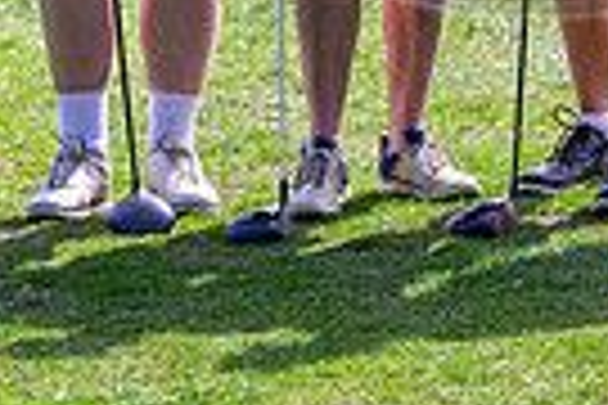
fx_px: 7127
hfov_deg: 4.9
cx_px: 536
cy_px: -448
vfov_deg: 3.2
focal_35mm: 422
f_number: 5
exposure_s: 1/1000
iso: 500
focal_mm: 98
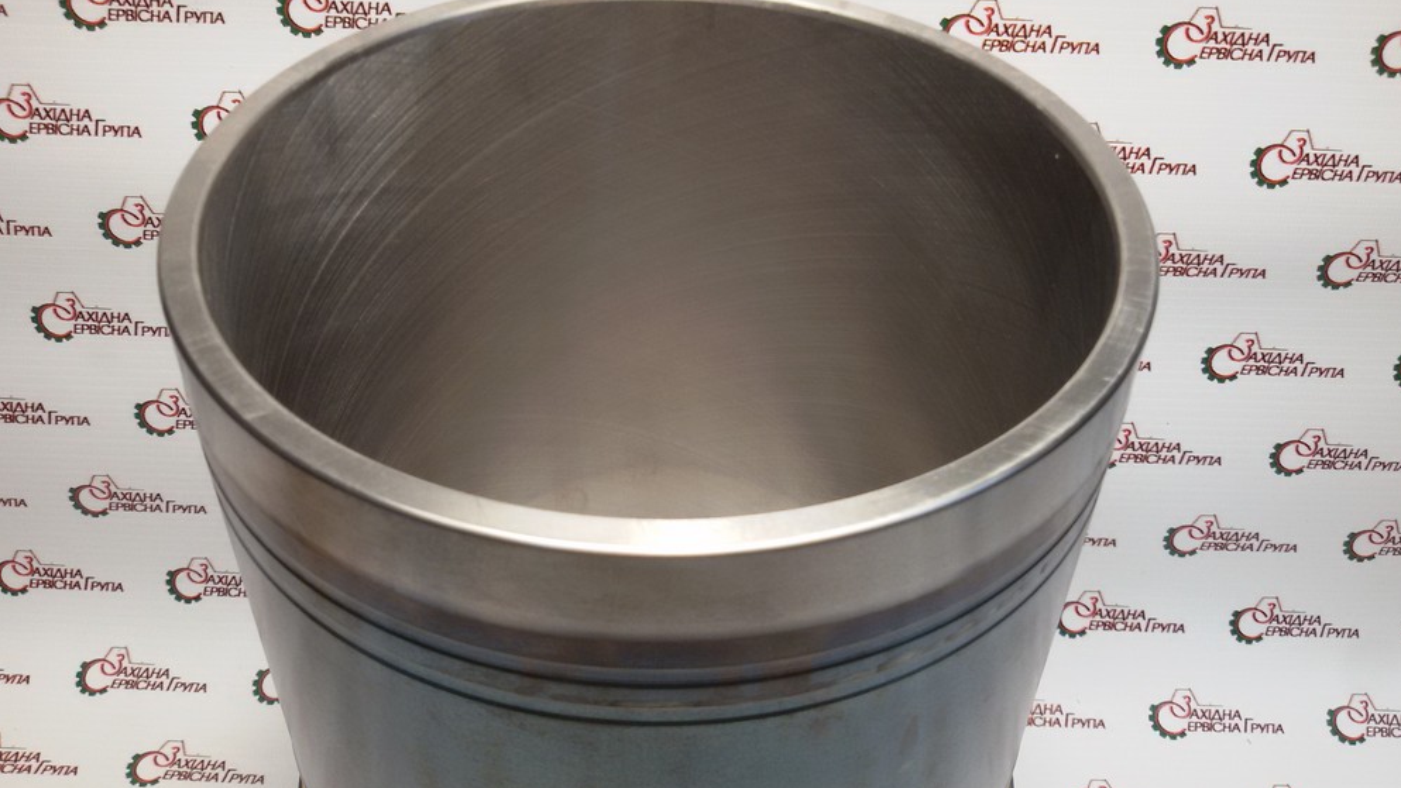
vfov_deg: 34.7
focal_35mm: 34
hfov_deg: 58.0
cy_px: 386
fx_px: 1263
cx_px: 704
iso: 50
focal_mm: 2.93
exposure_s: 1/33
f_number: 2.4
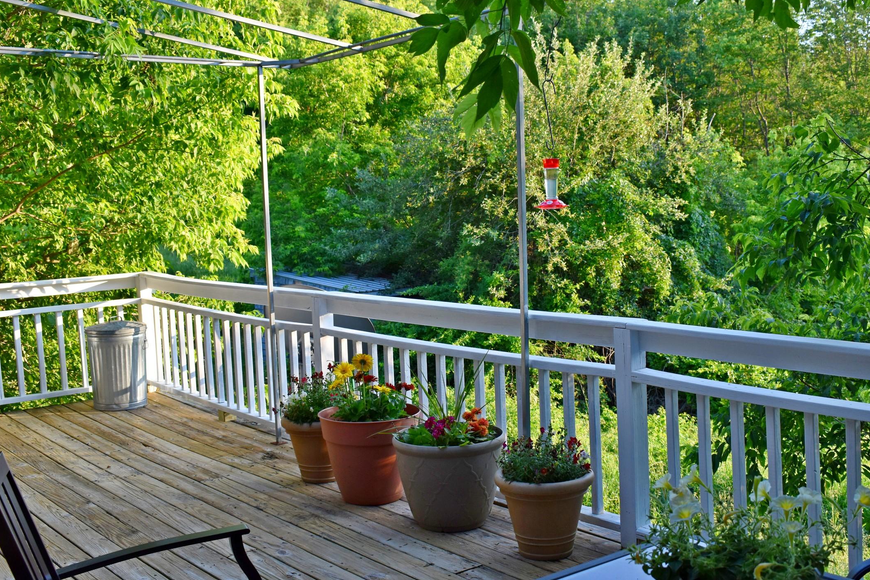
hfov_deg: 45.8
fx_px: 1029
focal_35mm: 43
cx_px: 470
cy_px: 290
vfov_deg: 31.5
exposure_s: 1/200
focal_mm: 25
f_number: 7.1
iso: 400
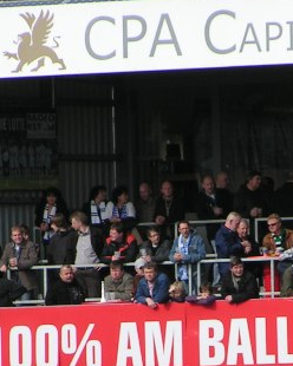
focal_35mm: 683
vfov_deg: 2.8
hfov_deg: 2.3
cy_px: 318
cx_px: 207
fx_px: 7403
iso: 50
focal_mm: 41.4
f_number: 5
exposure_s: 1/500
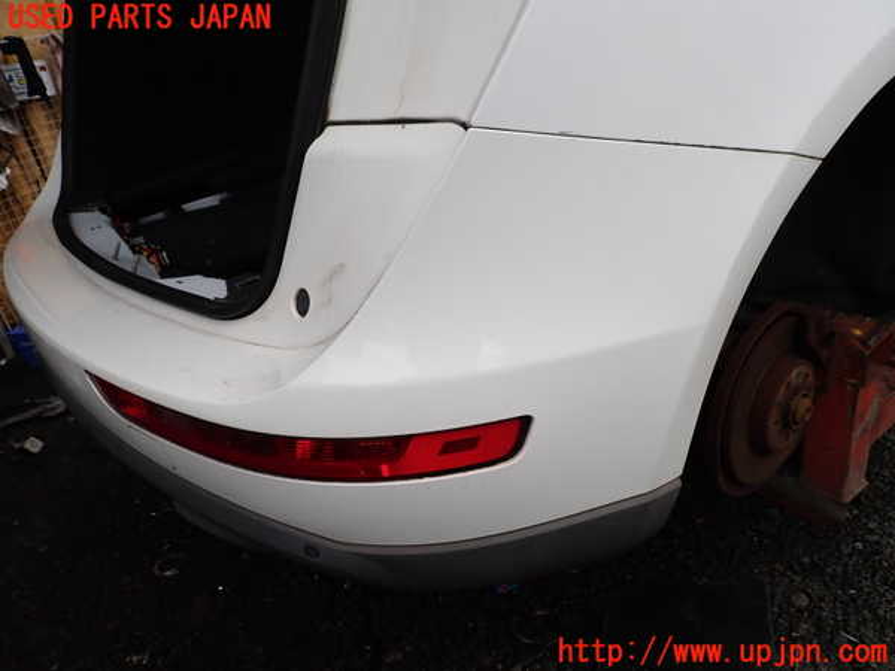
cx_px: 448
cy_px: 336
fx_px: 646
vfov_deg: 54.9
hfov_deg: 69.4
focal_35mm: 25
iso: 100
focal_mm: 4.5
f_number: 2.8
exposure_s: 1/500
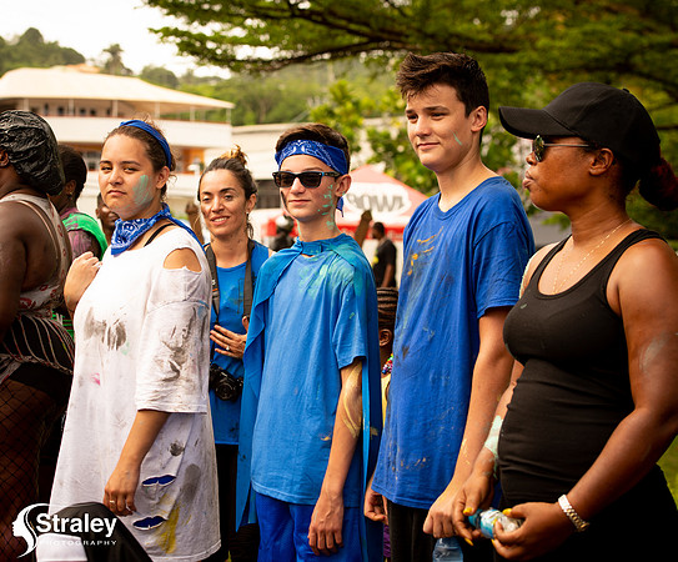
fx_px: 1641
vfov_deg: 19.4
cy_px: 281
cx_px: 256
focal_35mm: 81
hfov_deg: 23.3
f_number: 5.6
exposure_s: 1/160
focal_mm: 70
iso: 160
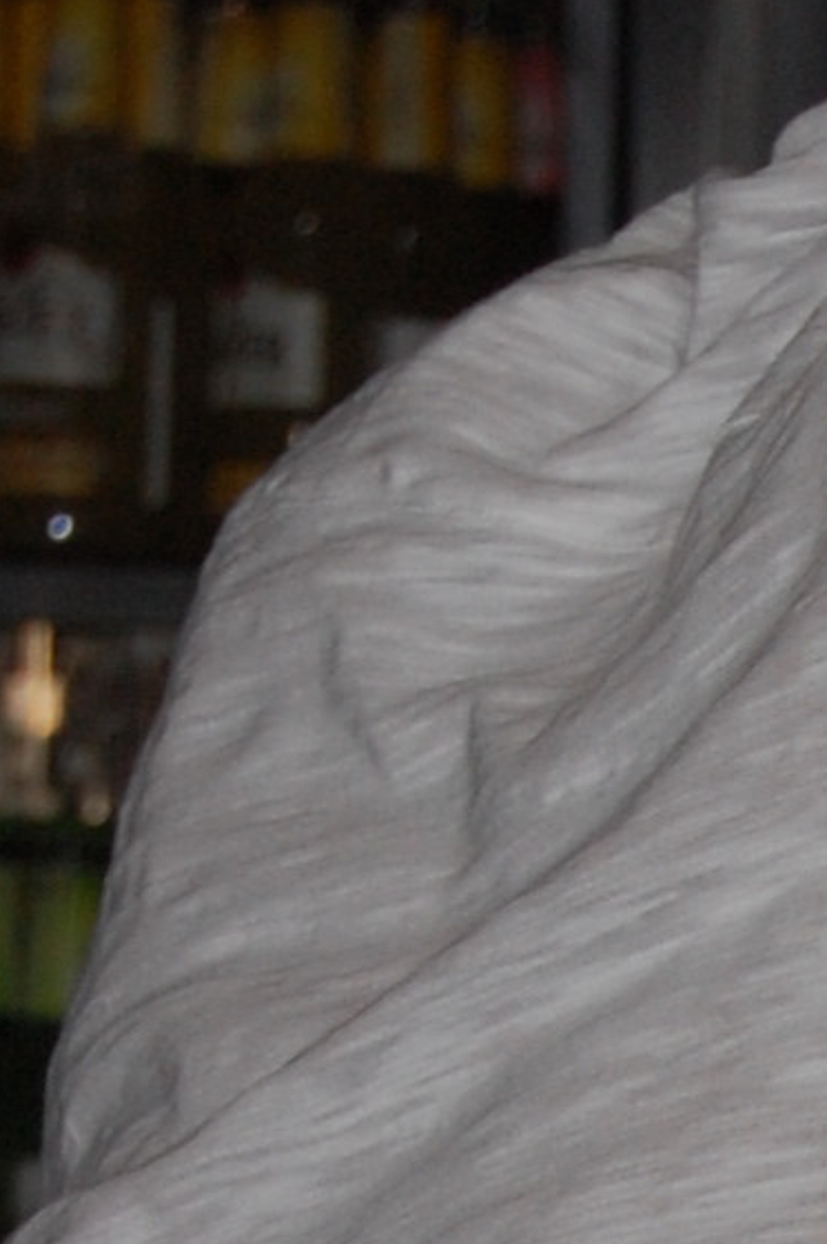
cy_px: 2013
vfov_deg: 4.6
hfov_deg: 3.1
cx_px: 1905
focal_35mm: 443
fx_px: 15281
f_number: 5.6
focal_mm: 55
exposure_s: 1/60
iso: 400
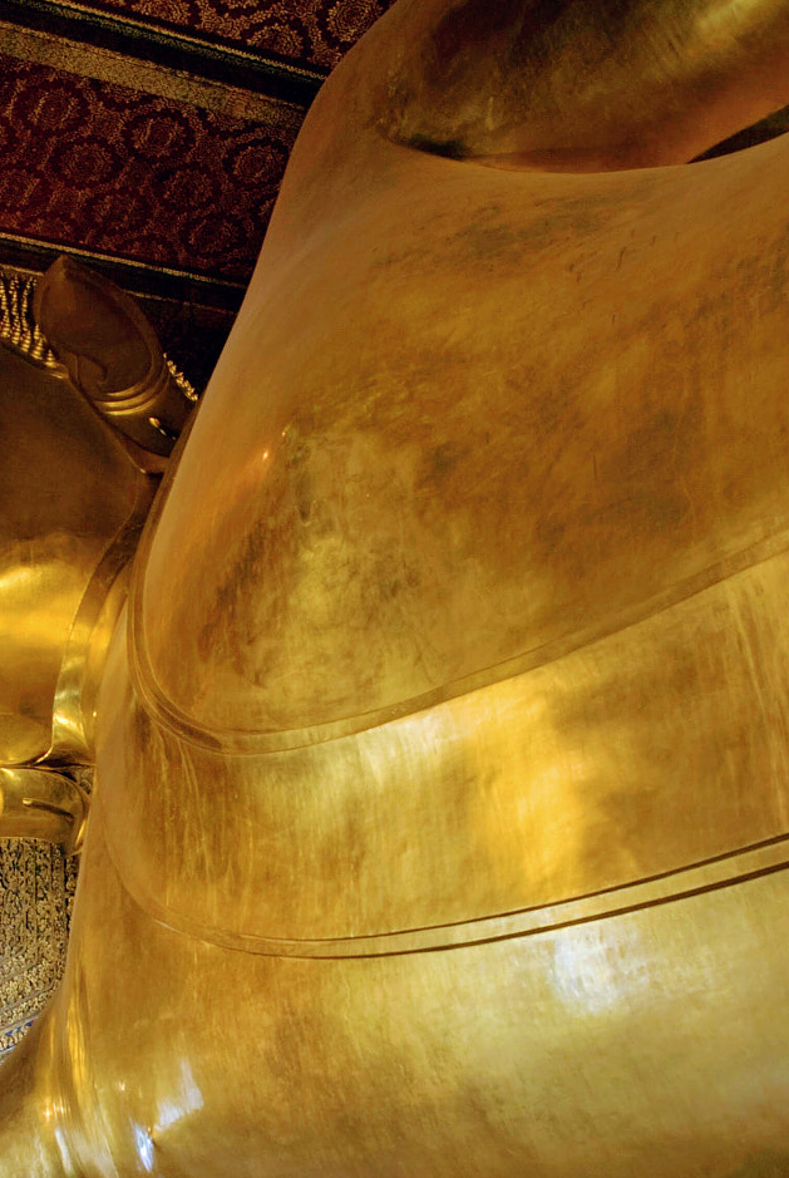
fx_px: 1507
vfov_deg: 40.9
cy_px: 945
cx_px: 142
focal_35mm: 46
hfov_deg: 28.6
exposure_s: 1/20
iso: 160
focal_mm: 18
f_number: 3.5
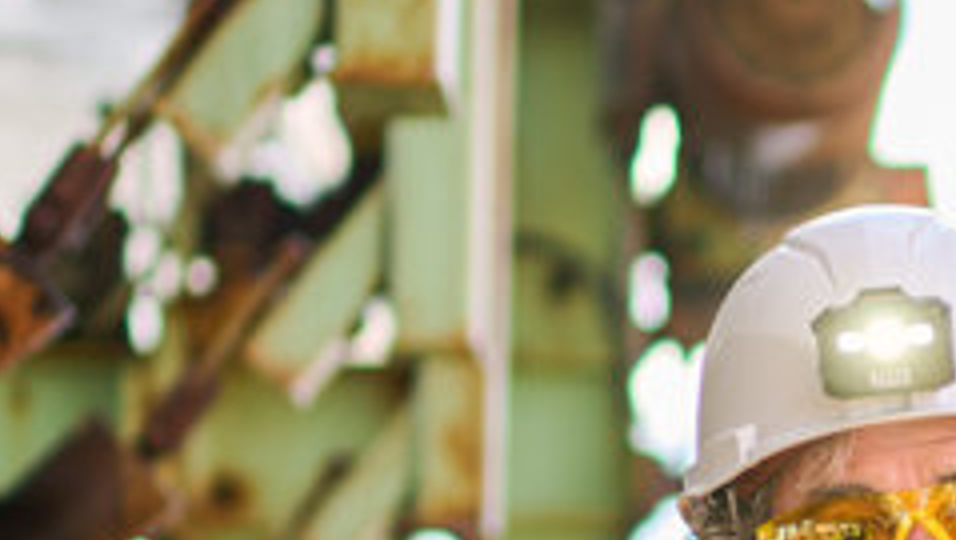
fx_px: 3806
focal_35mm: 150
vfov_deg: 8.1
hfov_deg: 14.1
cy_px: 578
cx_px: 1000
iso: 64
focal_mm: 35
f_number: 1.4
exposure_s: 1/500
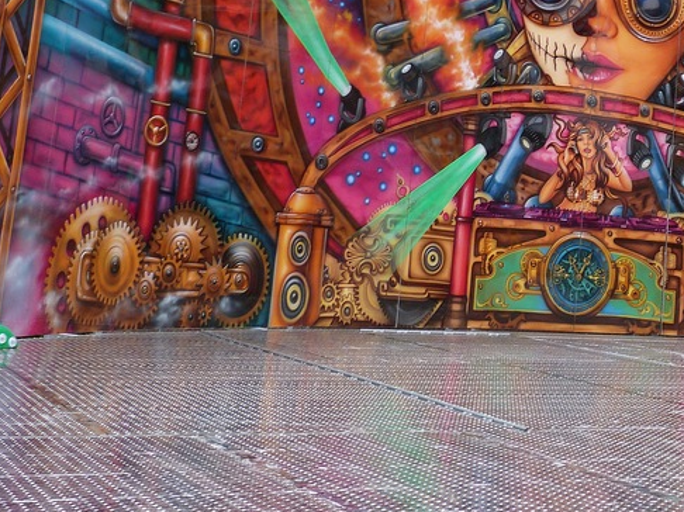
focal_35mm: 70
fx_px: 1382
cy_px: 27
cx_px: 692
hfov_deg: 26.3
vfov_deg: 20.5
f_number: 4.5
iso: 100
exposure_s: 1/250
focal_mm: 6.1
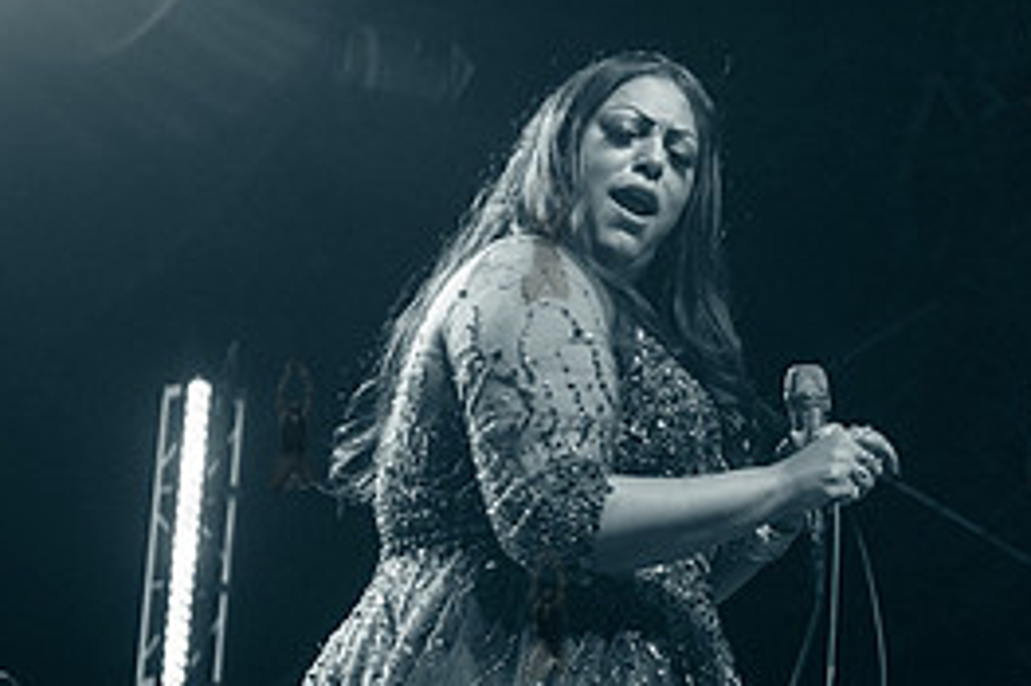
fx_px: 3034
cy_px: 421
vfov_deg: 12.9
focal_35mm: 106
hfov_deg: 18.7
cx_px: 1051
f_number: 4
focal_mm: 48
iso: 2500
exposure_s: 1/640
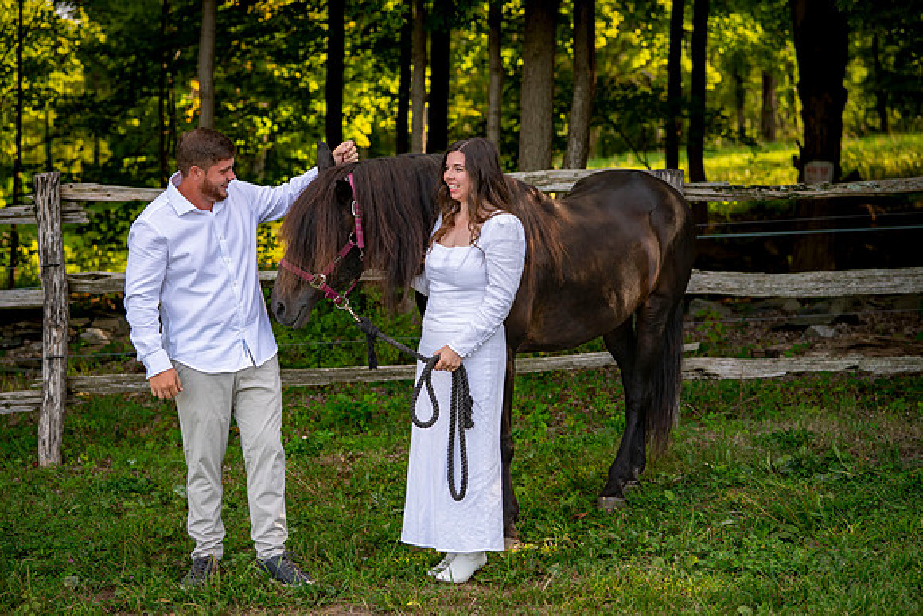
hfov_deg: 26.4
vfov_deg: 17.8
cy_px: 300
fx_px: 1970
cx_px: 462
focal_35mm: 77
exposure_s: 1/800
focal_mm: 70
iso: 200
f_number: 3.5
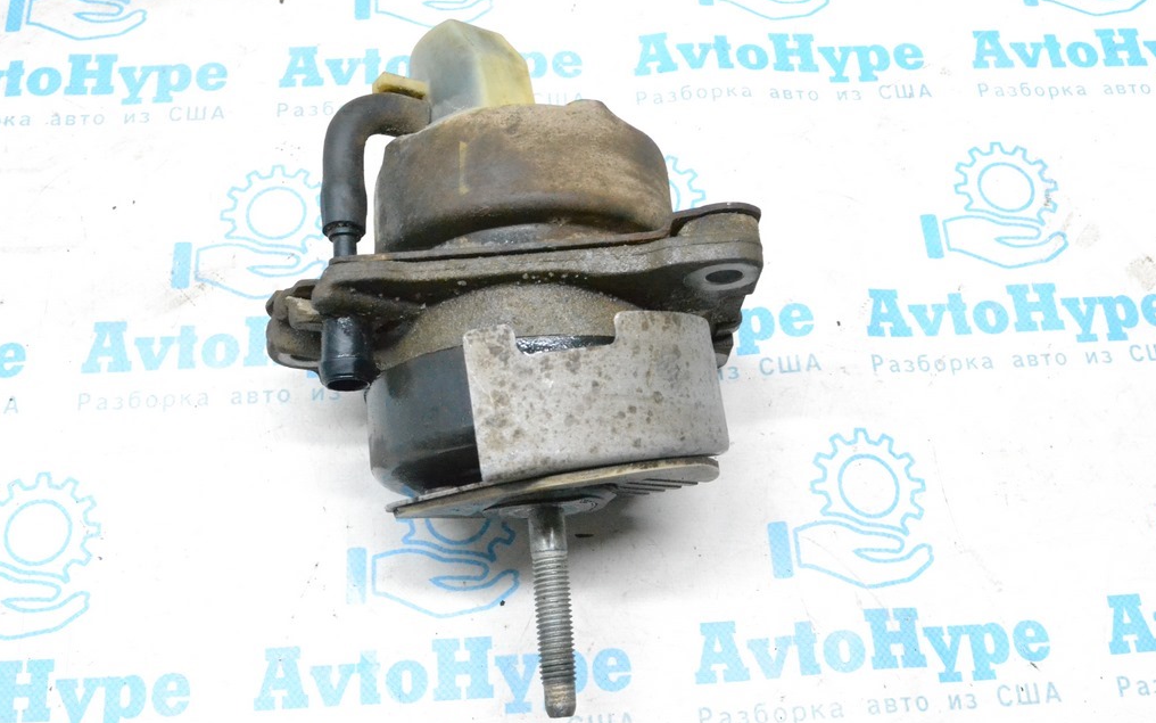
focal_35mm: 37
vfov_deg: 34.4
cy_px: 358
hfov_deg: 52.7
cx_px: 581
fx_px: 1166
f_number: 9
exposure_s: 1/160
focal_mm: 24
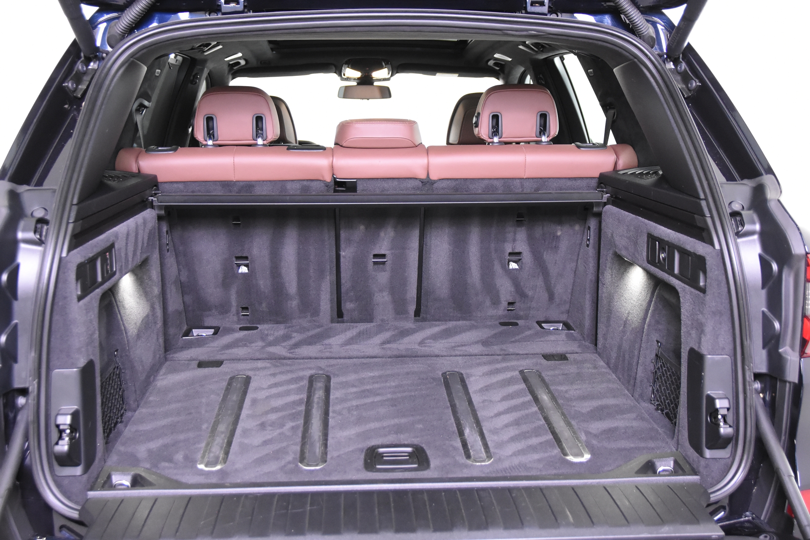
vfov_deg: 31.9
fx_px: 945
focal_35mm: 42
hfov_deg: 46.4
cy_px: 270
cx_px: 405
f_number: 3.2
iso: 3600
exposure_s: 1/50
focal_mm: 28
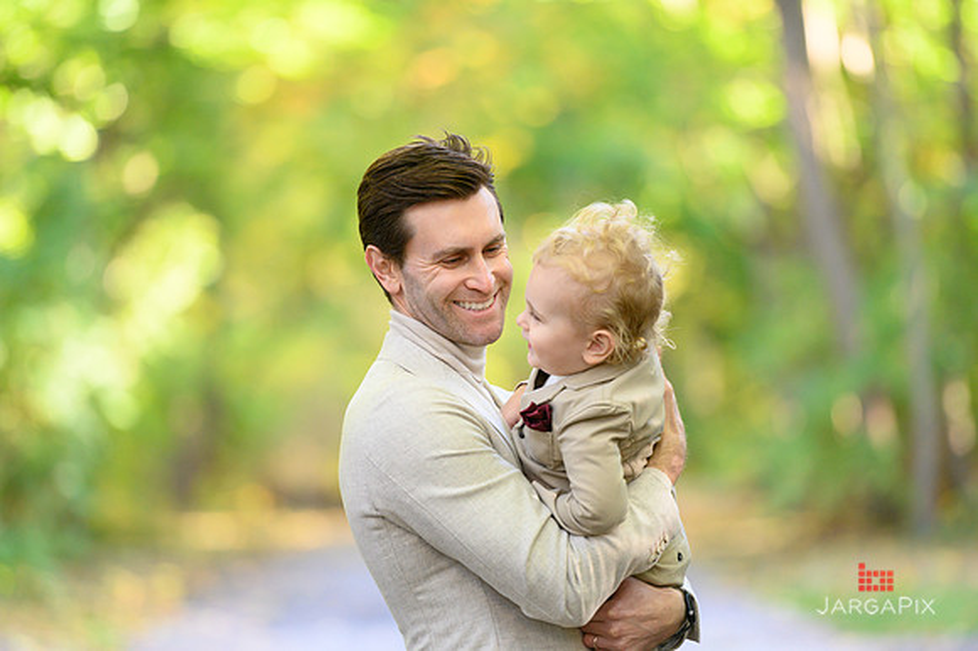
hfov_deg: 10.3
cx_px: 489
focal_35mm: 200
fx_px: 5430
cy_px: 326
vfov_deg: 6.9
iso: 1600
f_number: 3.2
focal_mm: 200
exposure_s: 1/200
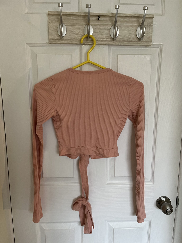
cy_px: 122
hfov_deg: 53.1
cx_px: 91
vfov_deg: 67.3
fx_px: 182
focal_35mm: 26
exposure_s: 1/60
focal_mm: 5.1
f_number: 1.6
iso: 320
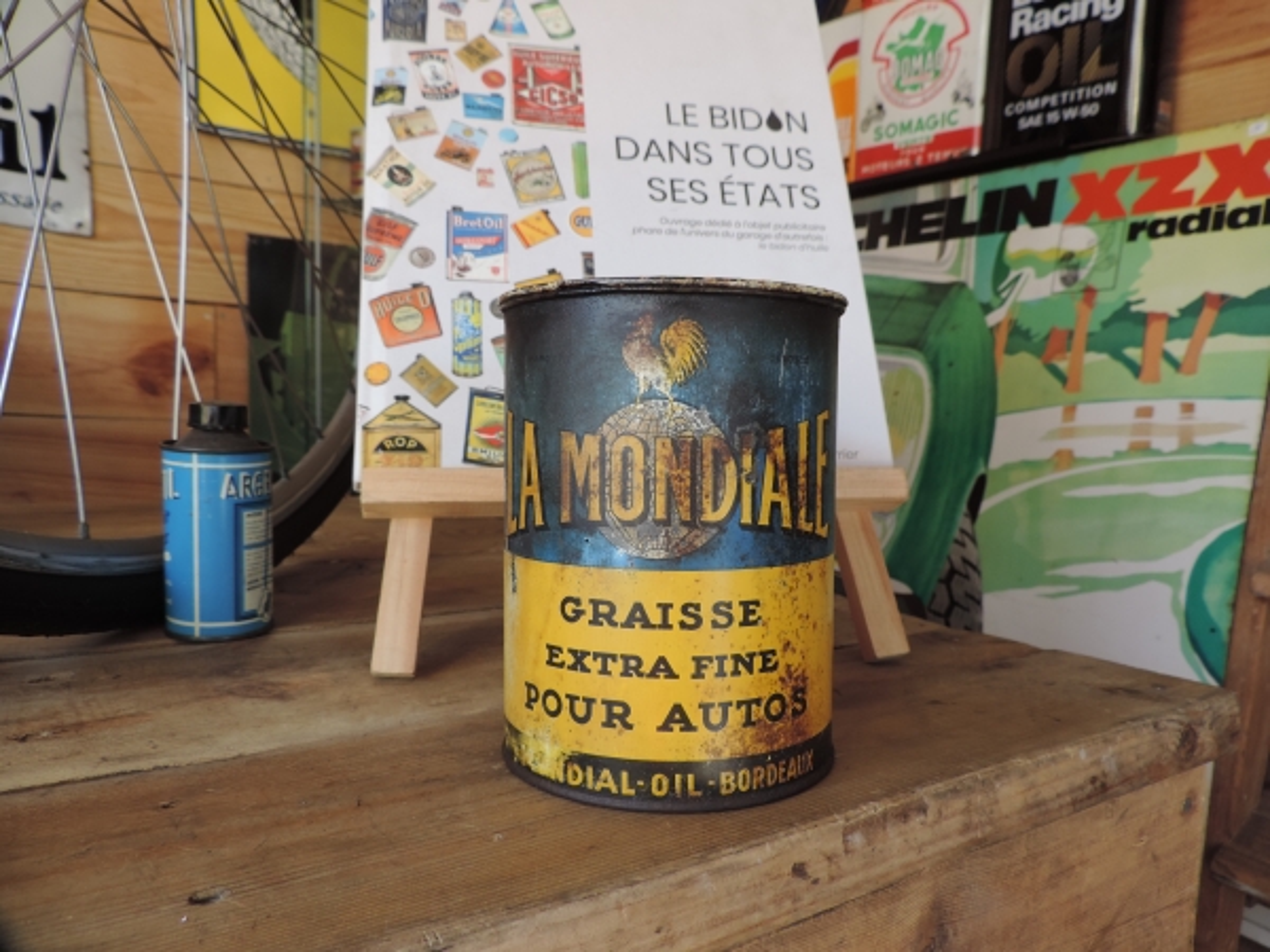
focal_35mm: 24
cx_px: 635
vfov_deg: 56.8
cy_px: 476
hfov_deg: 71.6
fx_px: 881
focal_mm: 4.3
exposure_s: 1/30
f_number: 3
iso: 90
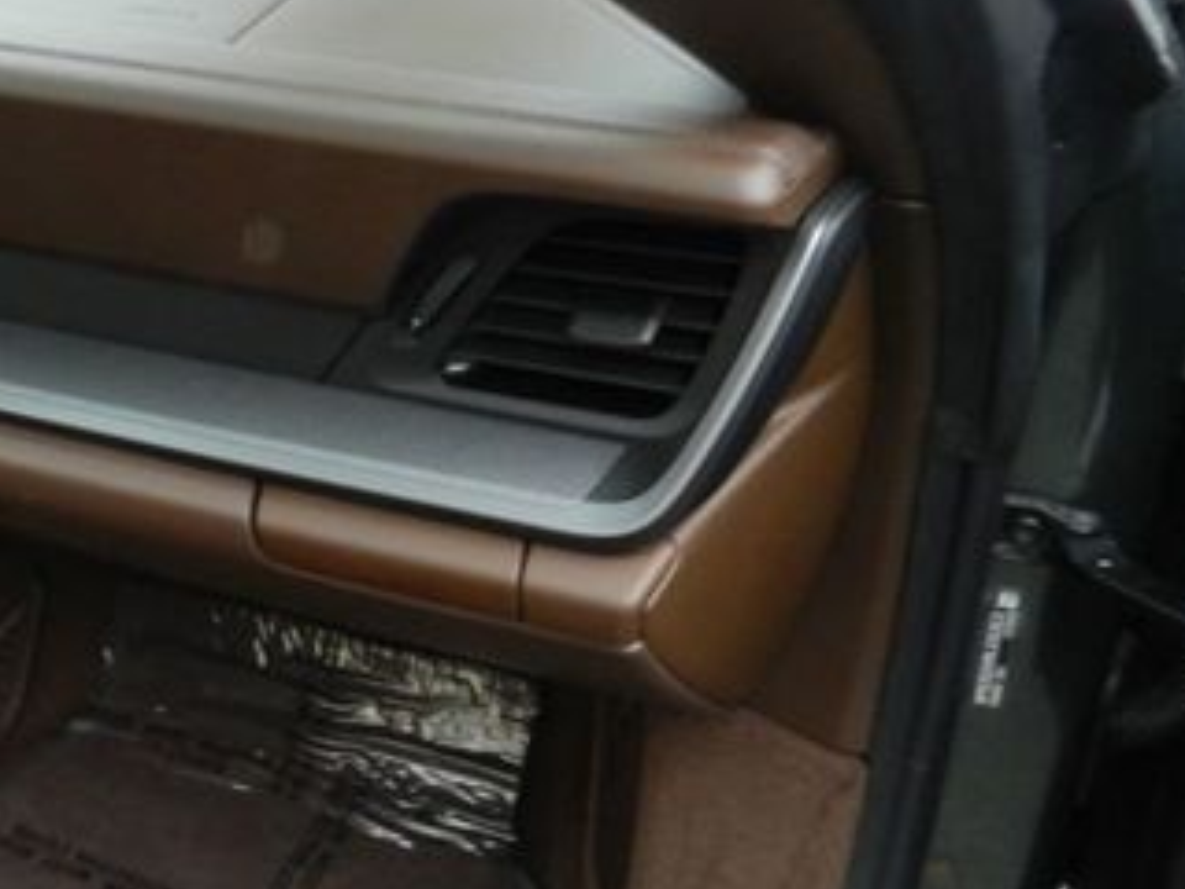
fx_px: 1575
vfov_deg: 31.5
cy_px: 504
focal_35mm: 46
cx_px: 56
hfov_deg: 37.7
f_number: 8
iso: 360
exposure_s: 1/25
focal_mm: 4
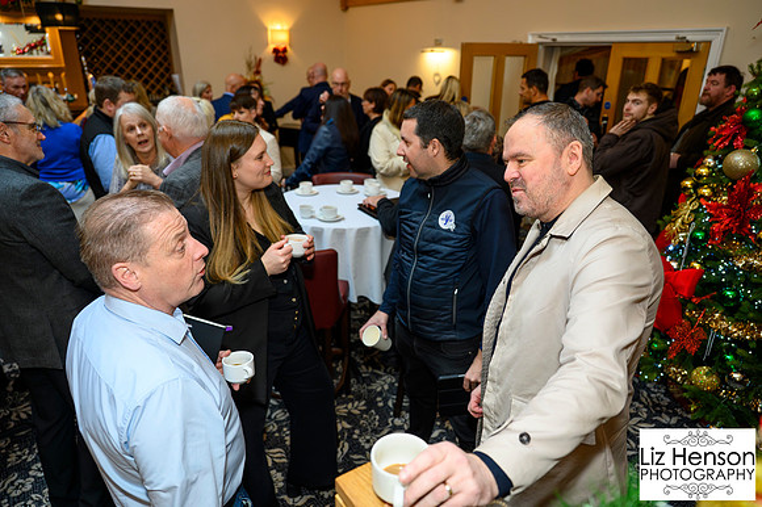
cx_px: 381
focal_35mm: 24
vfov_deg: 53.1
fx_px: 508
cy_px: 254
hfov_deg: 73.8
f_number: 2.8
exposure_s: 1/160
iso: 1250
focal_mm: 24
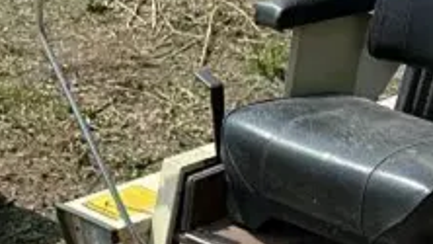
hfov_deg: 18.9
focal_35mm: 113
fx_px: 1298
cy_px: 486
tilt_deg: -36.0
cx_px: 257
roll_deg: -1.2
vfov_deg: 10.0
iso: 80
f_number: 1.78
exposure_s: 1/3472
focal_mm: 6.86
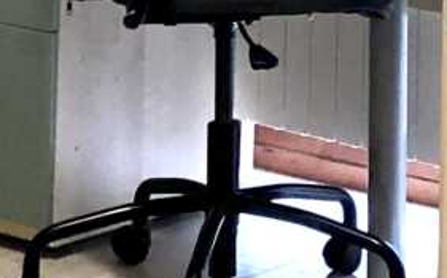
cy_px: -384
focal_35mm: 203
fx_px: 2471
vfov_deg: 6.2
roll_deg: -1.0
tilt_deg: -1.0
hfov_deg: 10.3
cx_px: 329
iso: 100
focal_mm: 4
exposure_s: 1/14
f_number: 1.8
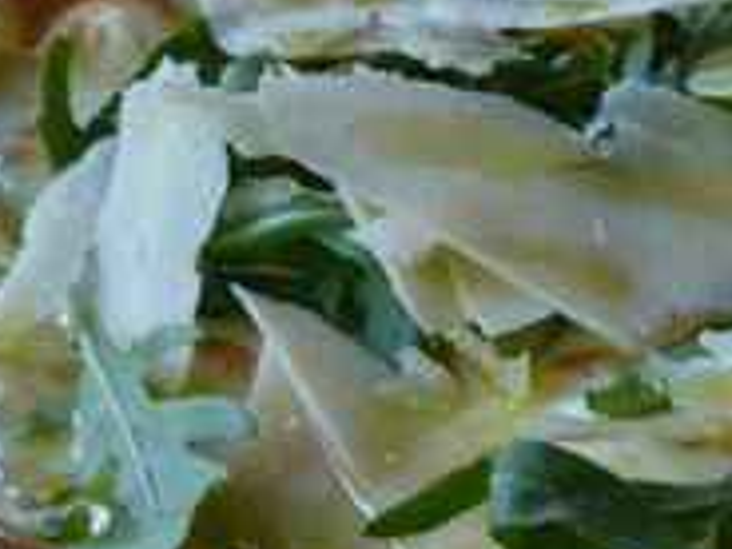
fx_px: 2347
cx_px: 845
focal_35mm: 111
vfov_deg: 13.3
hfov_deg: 17.0
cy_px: 237
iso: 100
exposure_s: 1/60
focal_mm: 6
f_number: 2.8
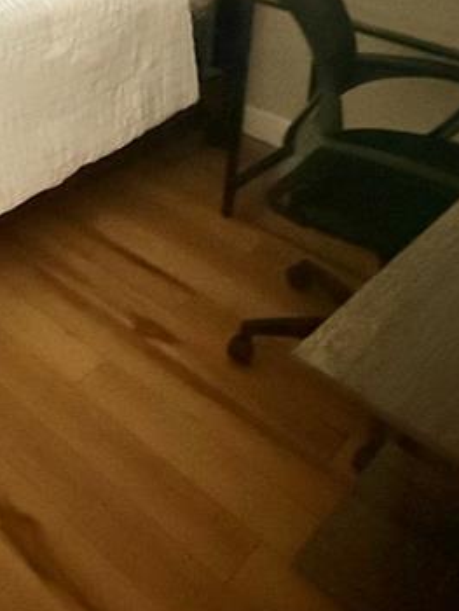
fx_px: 848
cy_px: -87
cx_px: -110
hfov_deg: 26.5
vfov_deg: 33.6
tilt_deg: -13.4
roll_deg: -0.1
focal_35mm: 48
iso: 1250
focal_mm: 2.22
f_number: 2.2
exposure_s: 1/58
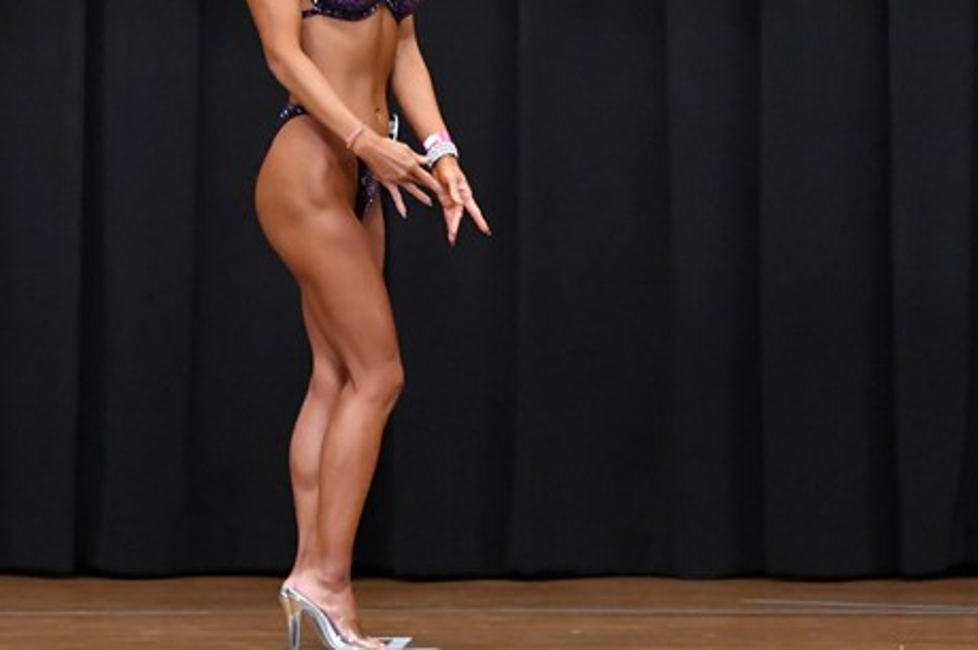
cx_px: 437
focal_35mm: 379
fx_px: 10288
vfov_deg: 3.6
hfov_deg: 5.4
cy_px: 161
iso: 8000
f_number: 5.6
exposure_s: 1/400
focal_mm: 150
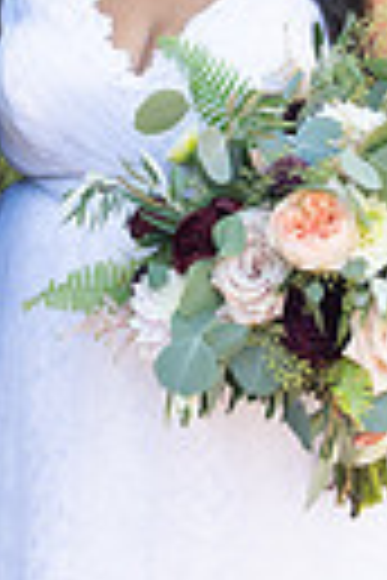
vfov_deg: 12.9
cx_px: 22
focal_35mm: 157
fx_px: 2531
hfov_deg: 8.7
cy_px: -9
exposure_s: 1/320
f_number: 4.5
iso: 640
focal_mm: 45
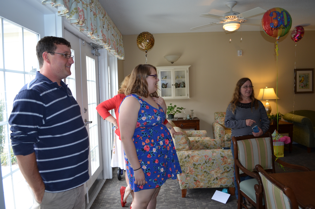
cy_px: 104
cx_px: 158
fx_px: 236
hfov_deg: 67.5
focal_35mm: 27
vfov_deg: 47.7
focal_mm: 18
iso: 400
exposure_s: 1/100
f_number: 3.5
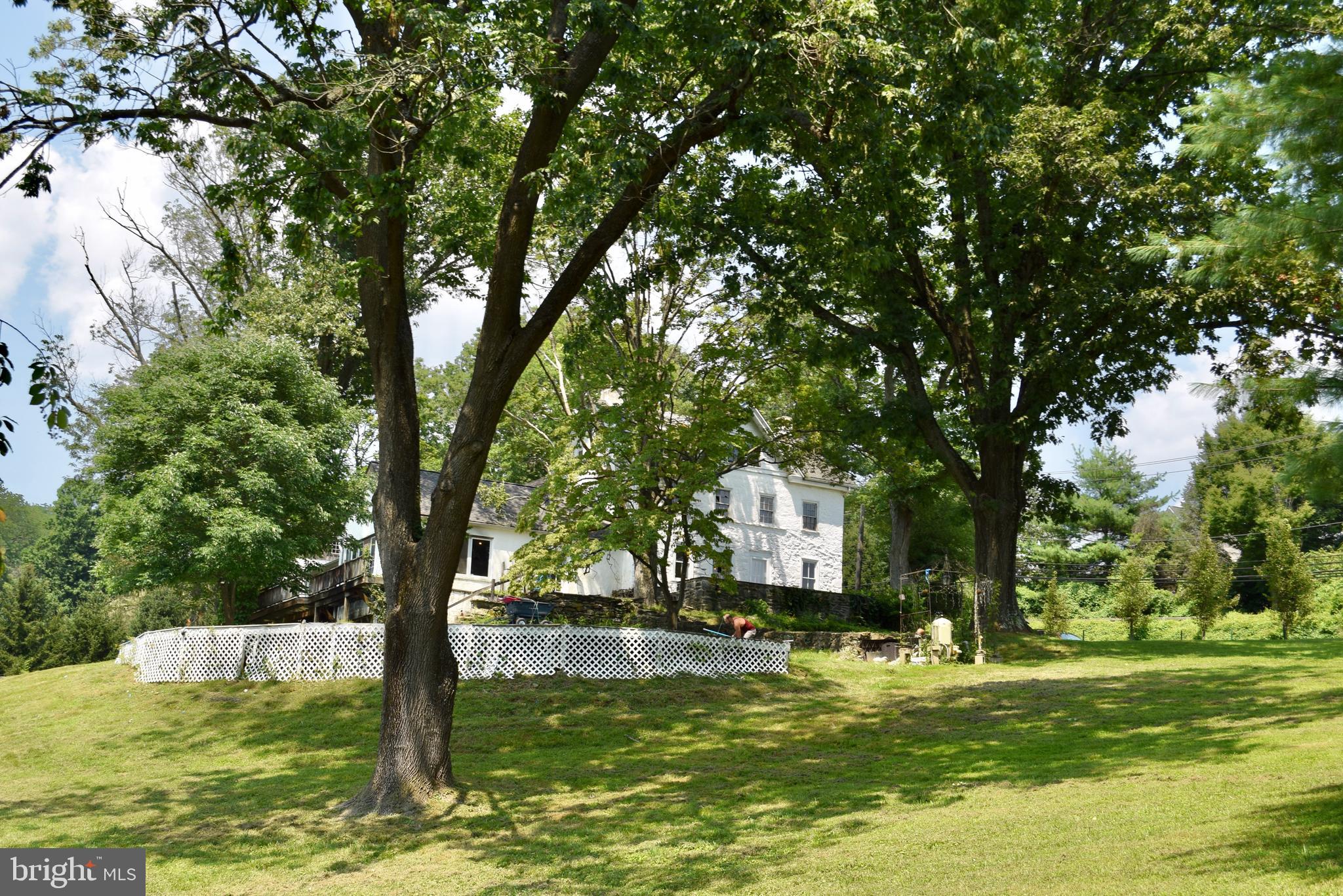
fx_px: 1567
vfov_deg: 31.9
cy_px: 448
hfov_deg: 46.4
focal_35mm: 42
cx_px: 672
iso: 100
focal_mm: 28
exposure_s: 1/200
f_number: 7.1
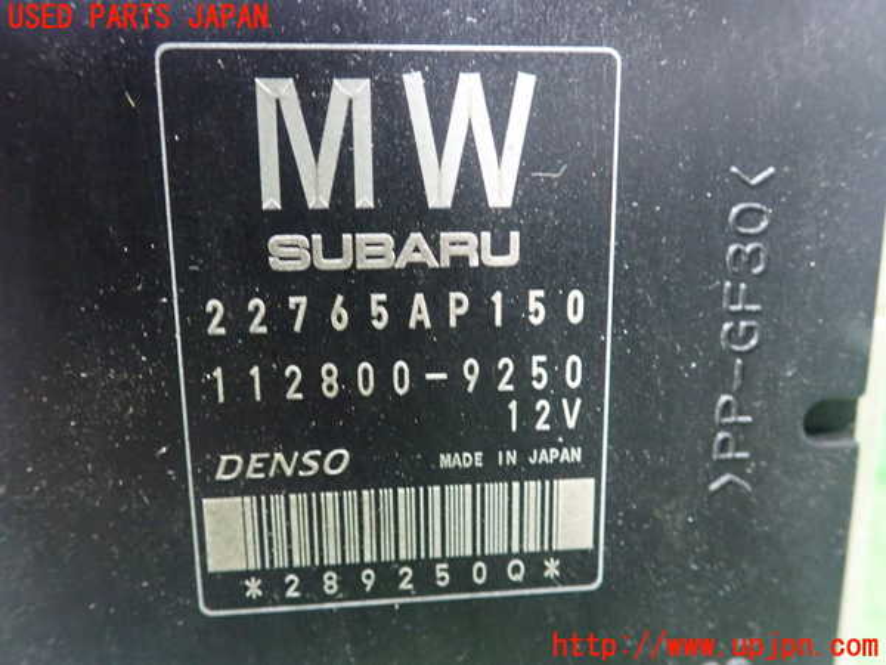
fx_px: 768
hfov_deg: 60.0
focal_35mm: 30
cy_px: 332
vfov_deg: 46.8
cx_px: 443
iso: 1000
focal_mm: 5.5
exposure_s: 1/30
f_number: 2.3
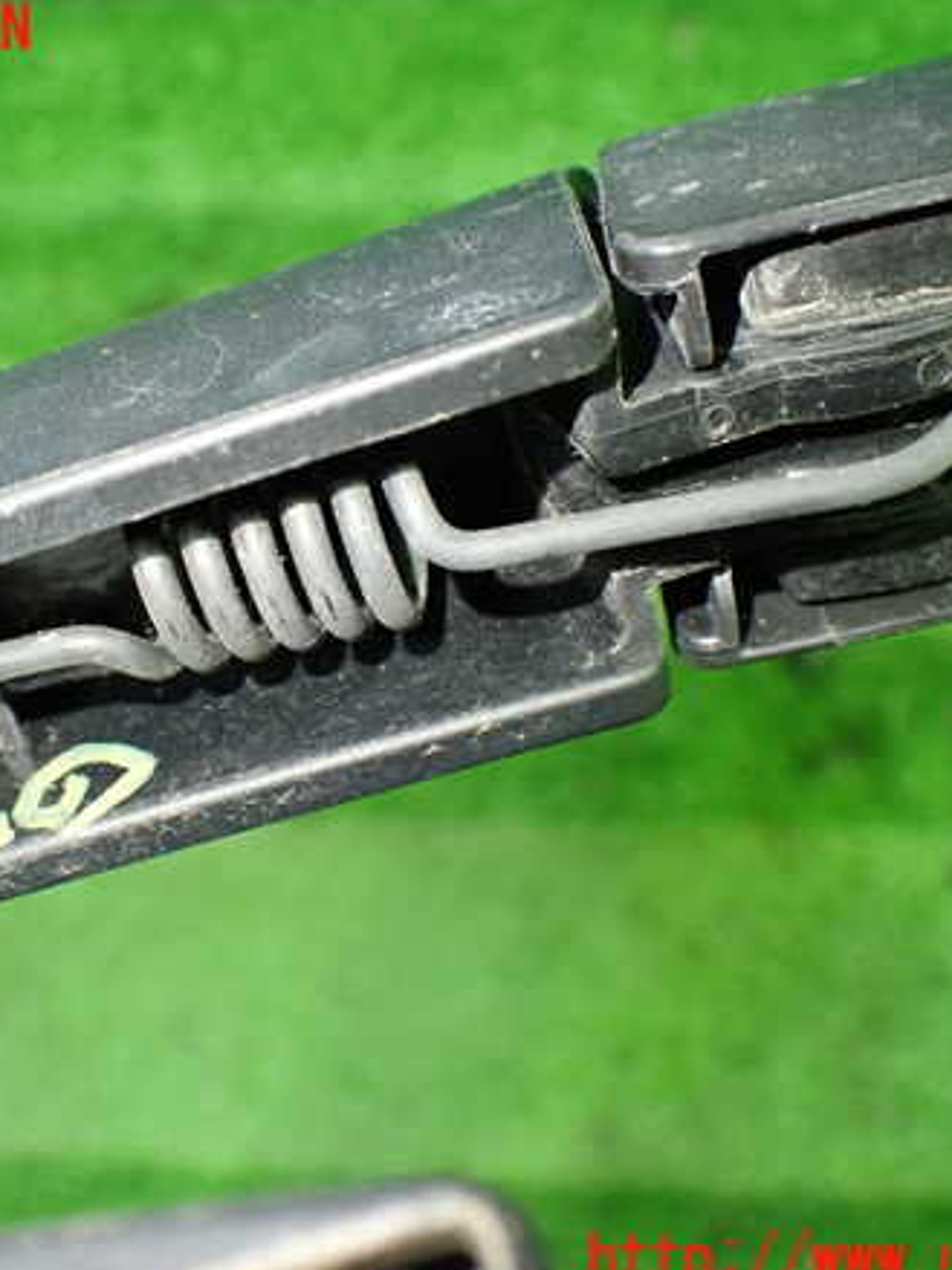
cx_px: 373
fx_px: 1504
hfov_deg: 35.0
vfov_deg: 45.8
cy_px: 645
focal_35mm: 41
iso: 800
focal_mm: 5.4
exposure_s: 1/40
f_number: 2.3
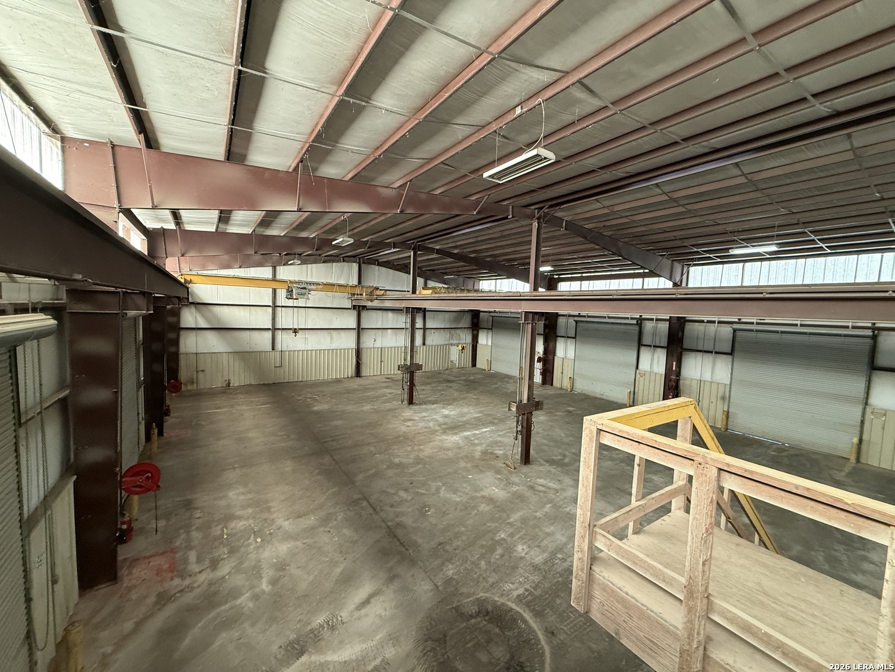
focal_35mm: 14
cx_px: 448
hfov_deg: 102.1
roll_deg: -2.0
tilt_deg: -4.8
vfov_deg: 85.7
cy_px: 336
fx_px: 362
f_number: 2.2
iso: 400
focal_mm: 2.22
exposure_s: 1/60
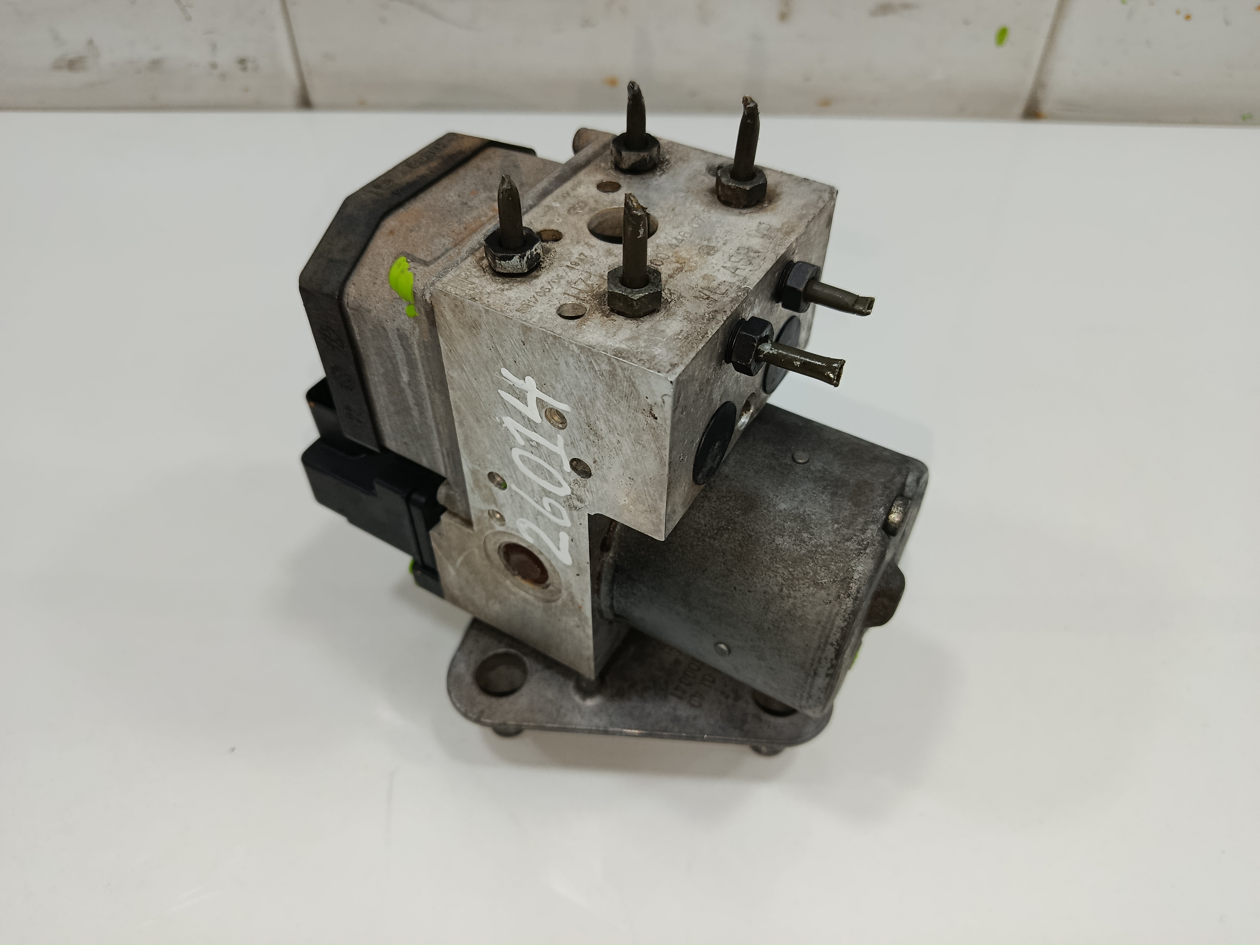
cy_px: 472
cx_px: 630
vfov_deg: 56.8
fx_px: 874
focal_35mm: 24
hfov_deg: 71.6
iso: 798
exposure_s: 1/100
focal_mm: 5.24
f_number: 1.7
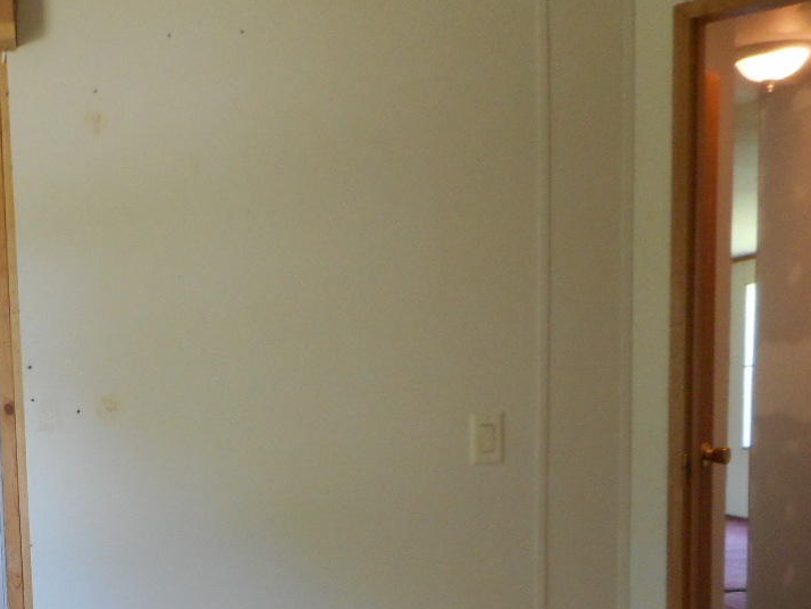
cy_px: 566
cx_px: 102
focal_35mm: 56
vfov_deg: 25.2
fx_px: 1312
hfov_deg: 32.8
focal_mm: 4.5
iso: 280
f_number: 3.7
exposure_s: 1/30
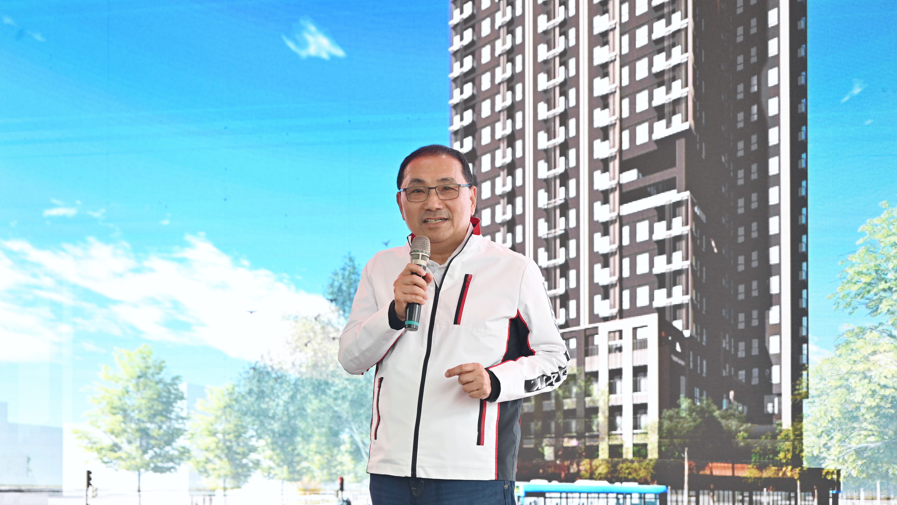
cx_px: 448
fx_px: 2997
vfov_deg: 9.6
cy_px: 296
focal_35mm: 126
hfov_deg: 17.0
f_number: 4
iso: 450
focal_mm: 120
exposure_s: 1/125
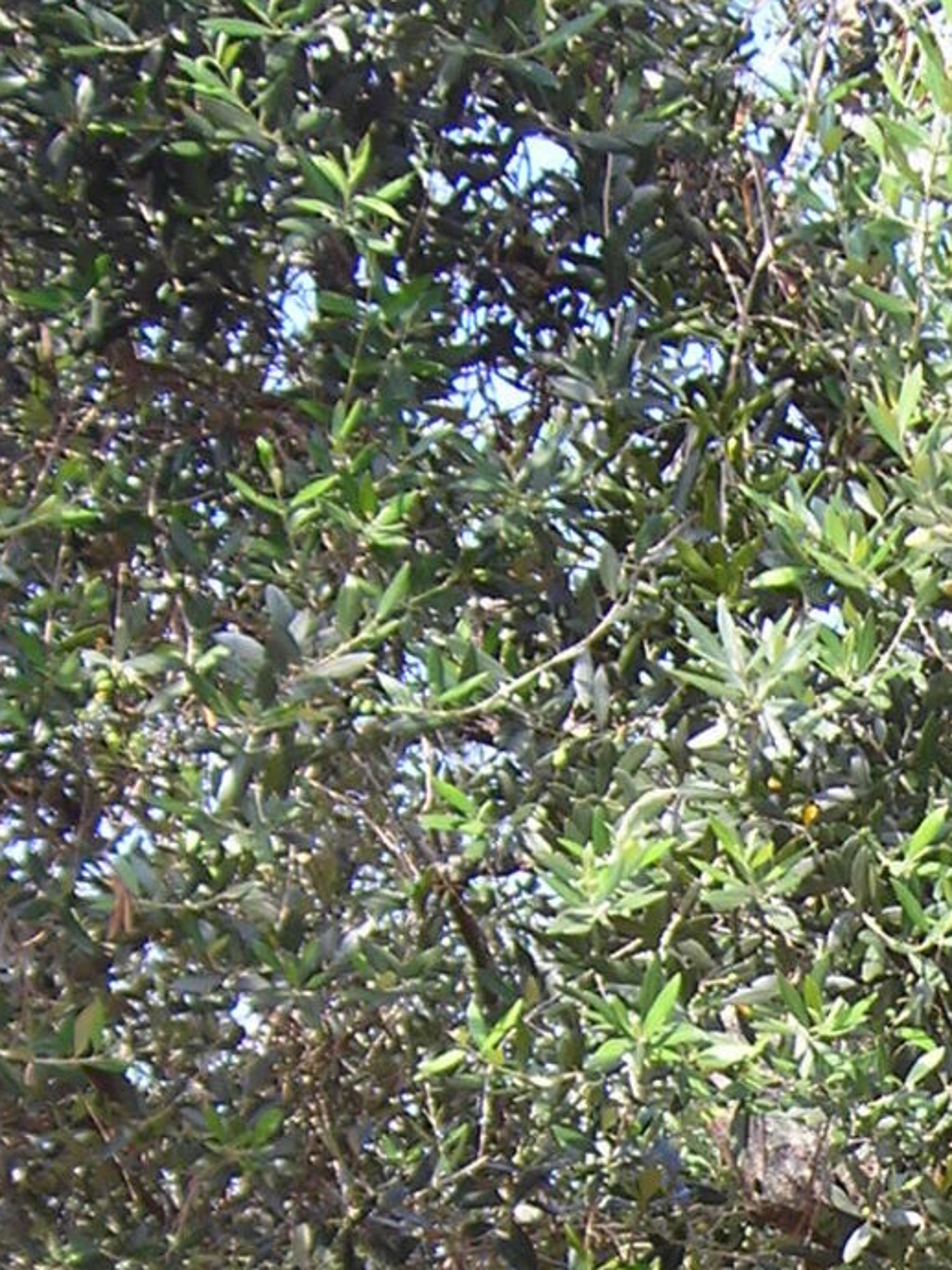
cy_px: 1726
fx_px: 5174
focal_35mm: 141
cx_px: 1565
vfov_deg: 13.4
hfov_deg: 10.1
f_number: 3.2
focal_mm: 6.3
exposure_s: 1/121
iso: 50
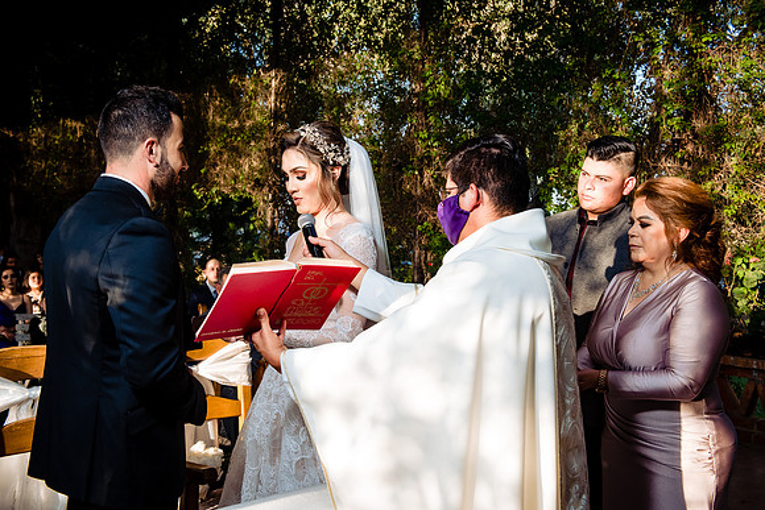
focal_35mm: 38
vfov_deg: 35.1
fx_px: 808
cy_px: 255
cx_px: 382
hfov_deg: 50.7
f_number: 6.3
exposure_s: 1/200
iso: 800
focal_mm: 38
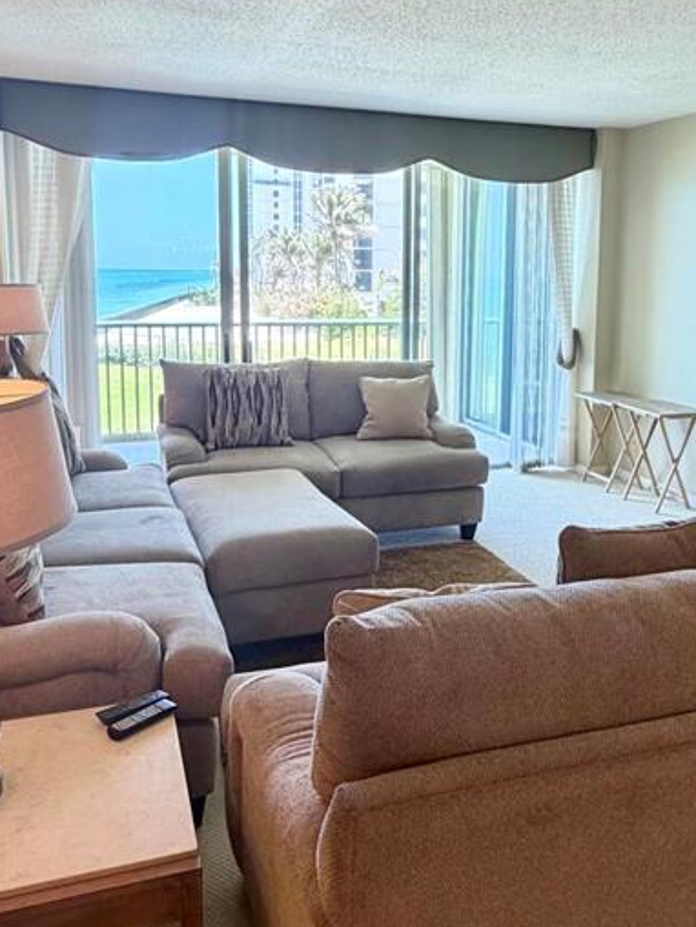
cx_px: 430
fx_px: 884
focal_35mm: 33
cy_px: 399
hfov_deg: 42.7
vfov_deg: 55.1
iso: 200
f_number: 2.2
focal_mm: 2.22
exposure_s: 1/120
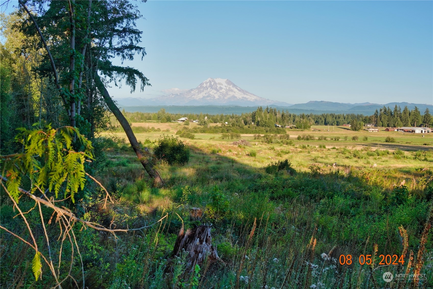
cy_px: 144
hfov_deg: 49.6
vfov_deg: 34.2
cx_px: 216
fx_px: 469
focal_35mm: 39
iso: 100
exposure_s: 1/250
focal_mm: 14.16
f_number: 4
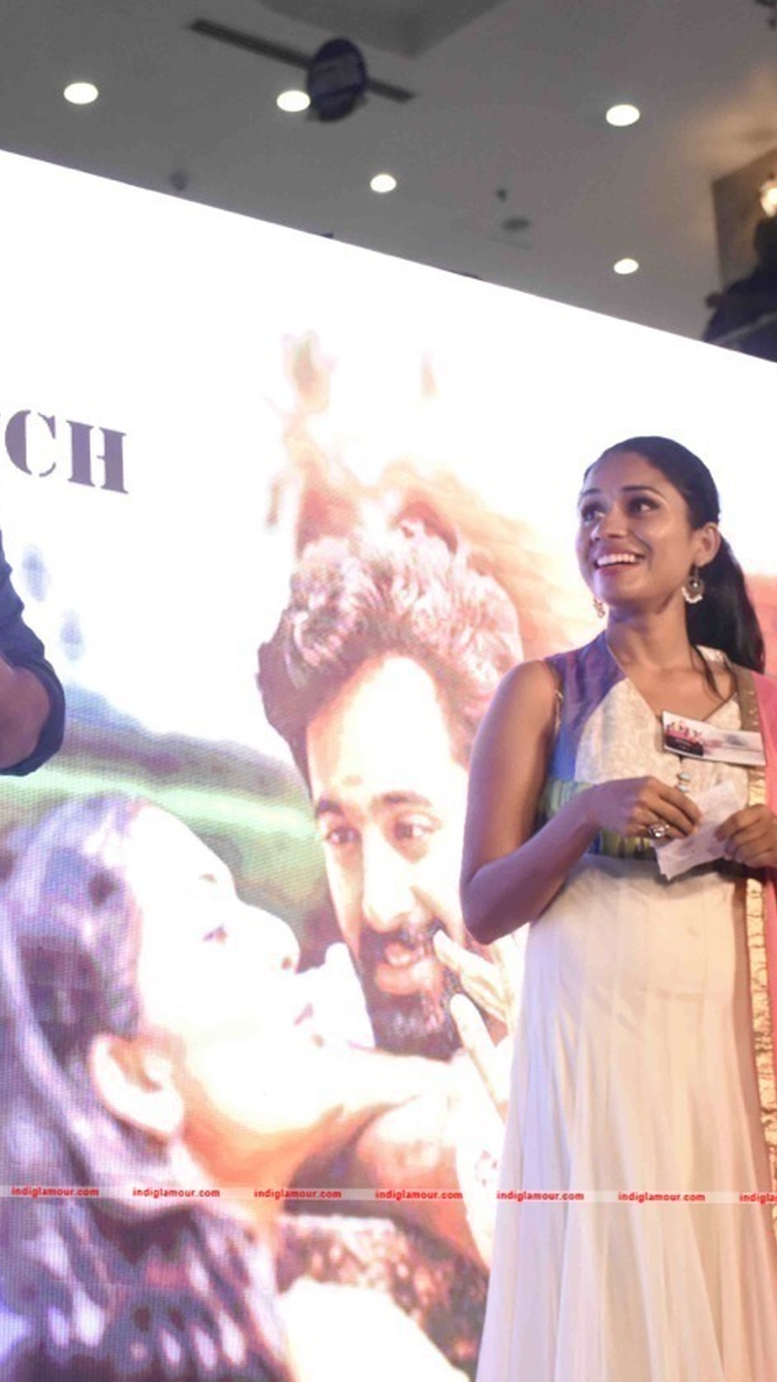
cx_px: 175
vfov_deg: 25.1
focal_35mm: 85
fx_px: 3107
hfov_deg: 14.2
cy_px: 693
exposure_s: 1/320
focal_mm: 35
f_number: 4.2
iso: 3200
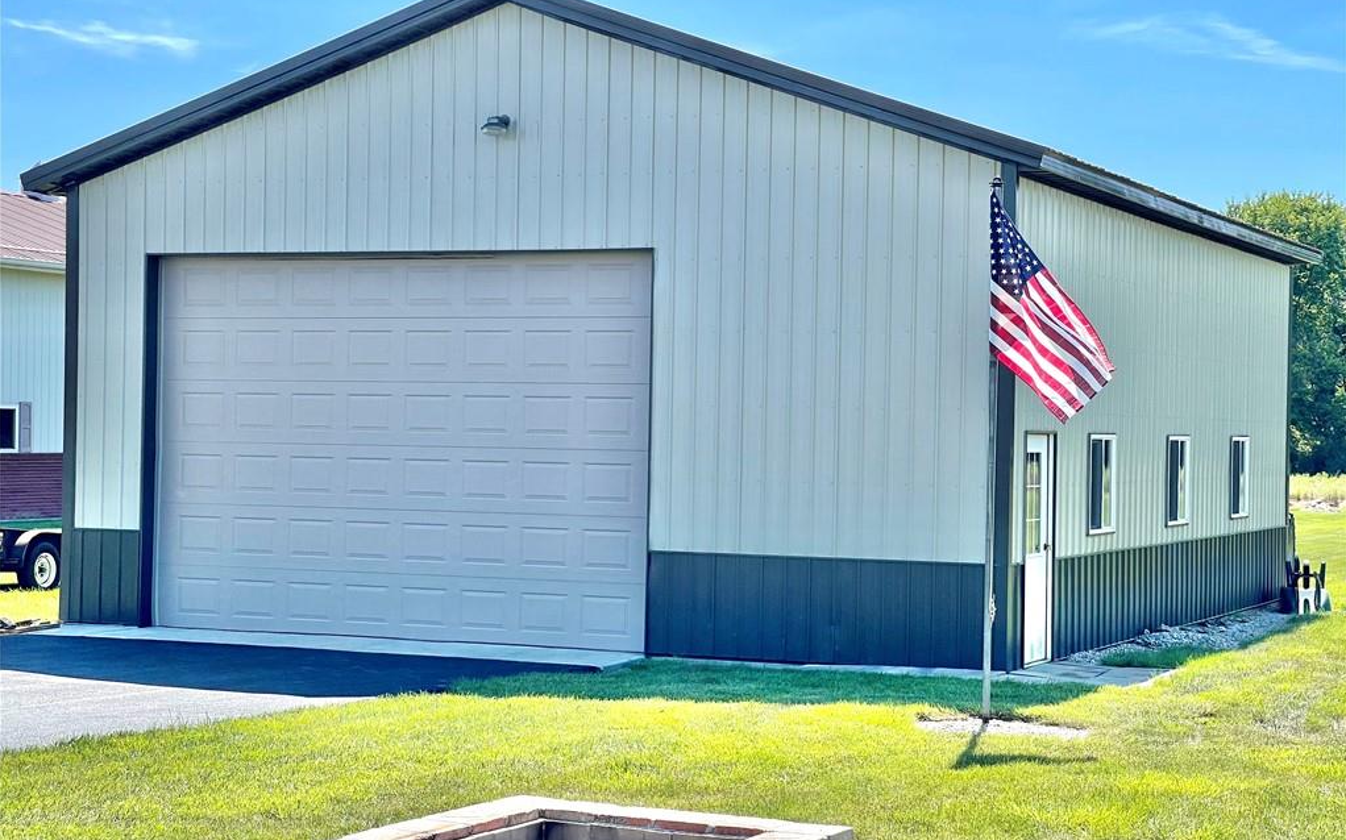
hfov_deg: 30.2
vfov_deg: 19.1
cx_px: 673
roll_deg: -1.0
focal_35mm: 68
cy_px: 450
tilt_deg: -0.4
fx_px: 2494
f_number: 2.2
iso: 20
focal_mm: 7.5
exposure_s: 1/1004
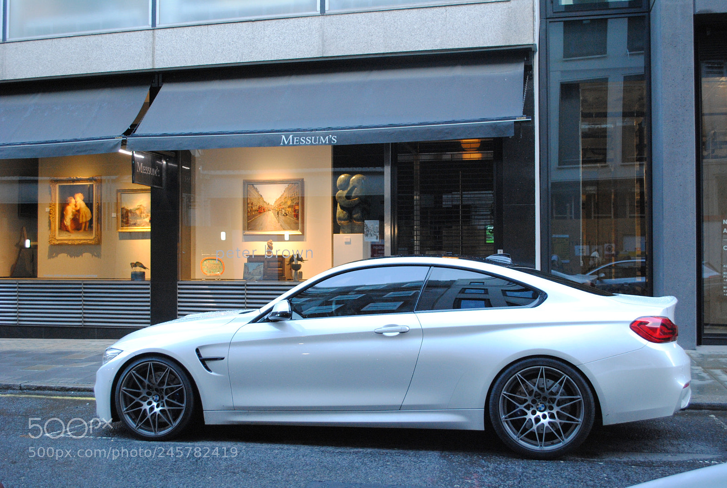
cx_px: 364
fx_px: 728
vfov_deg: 37.0
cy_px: 244
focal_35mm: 36
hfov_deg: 53.0
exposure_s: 1/60
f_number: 4
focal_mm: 24
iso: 800
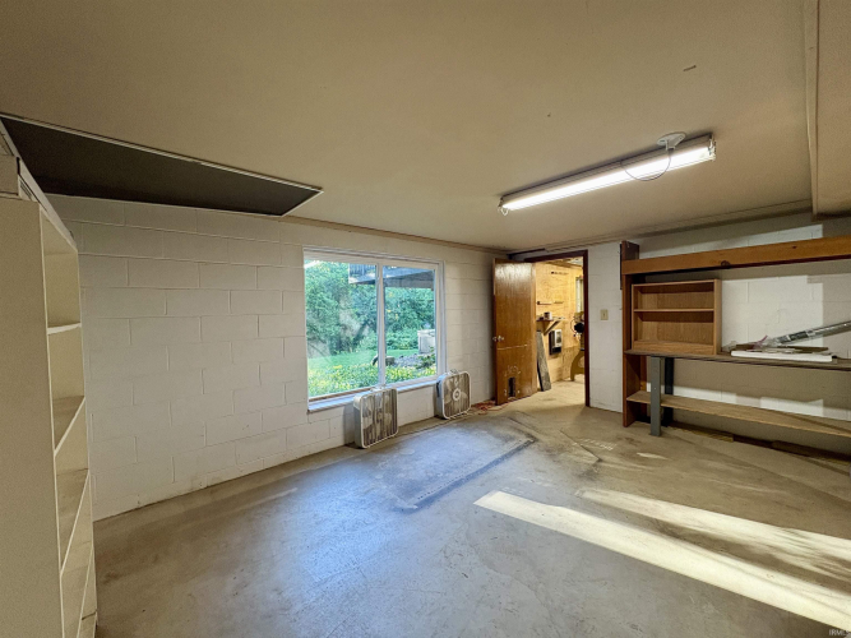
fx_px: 344
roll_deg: +1.5
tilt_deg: -0.9
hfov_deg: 102.1
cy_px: 319
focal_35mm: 14
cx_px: 426
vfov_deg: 85.7
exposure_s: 1/60
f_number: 2.2
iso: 250
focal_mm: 2.22
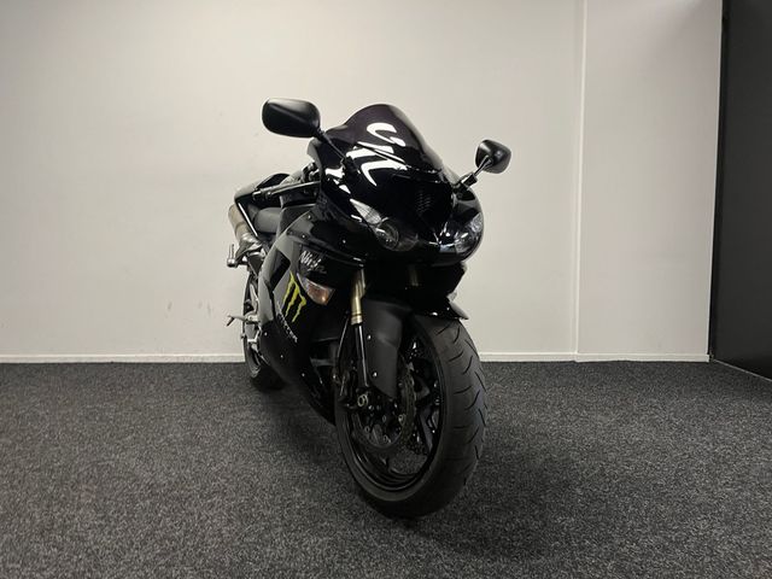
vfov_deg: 53.1
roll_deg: +1.7
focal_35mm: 26
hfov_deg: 67.3
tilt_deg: -5.6
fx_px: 580
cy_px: 290
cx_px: 386
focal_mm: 5.1
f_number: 1.6
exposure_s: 1/50
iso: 80
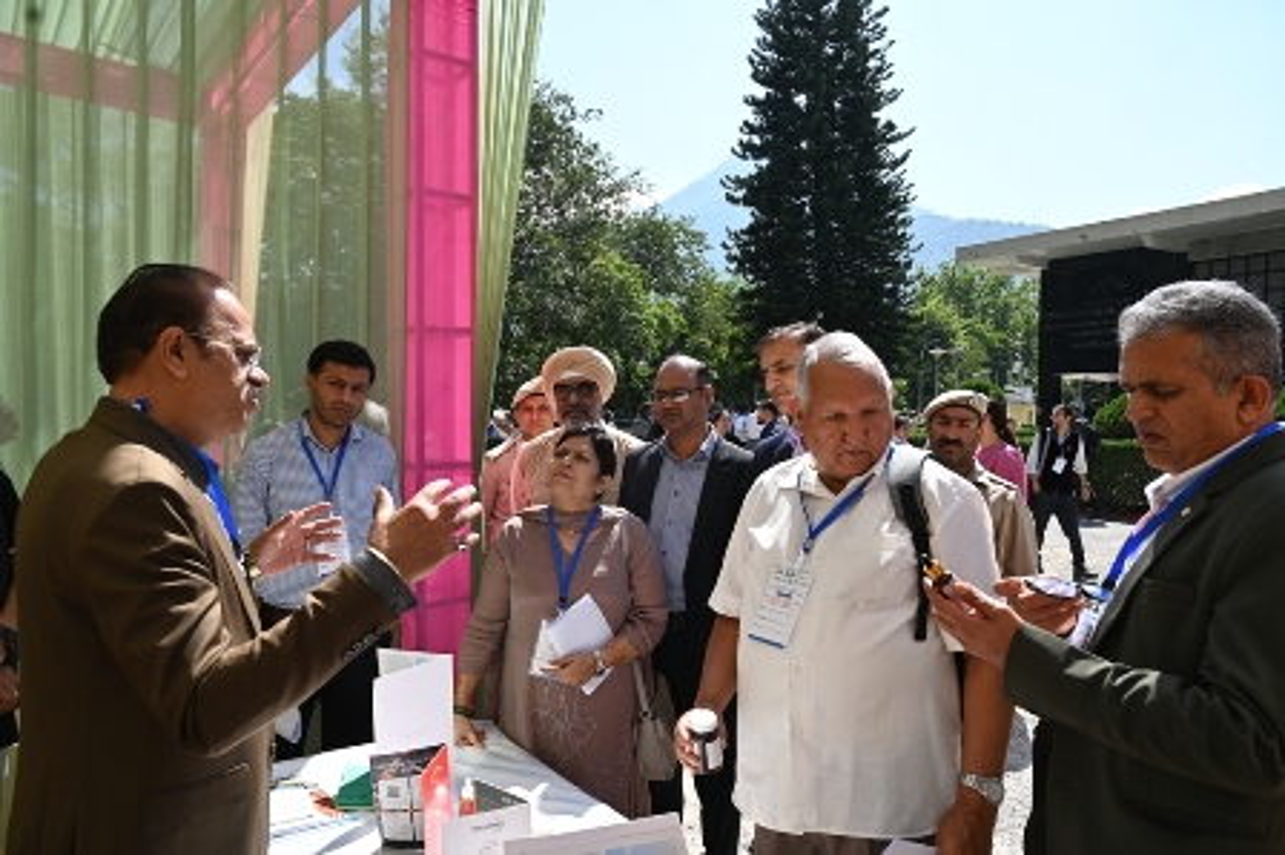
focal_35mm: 24
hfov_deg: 73.8
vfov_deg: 53.1
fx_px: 856
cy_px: 428
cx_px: 642
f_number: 7.1
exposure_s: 1/200
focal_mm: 24
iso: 100
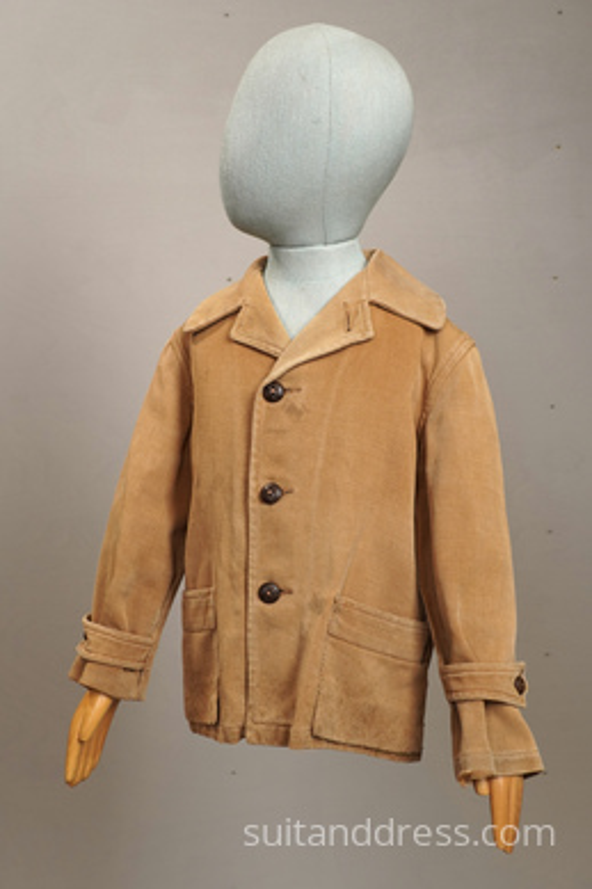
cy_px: 444
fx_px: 1185
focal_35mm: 48
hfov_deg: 28.1
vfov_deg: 41.1
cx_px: 296
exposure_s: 1/50
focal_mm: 32
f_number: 8
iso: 400
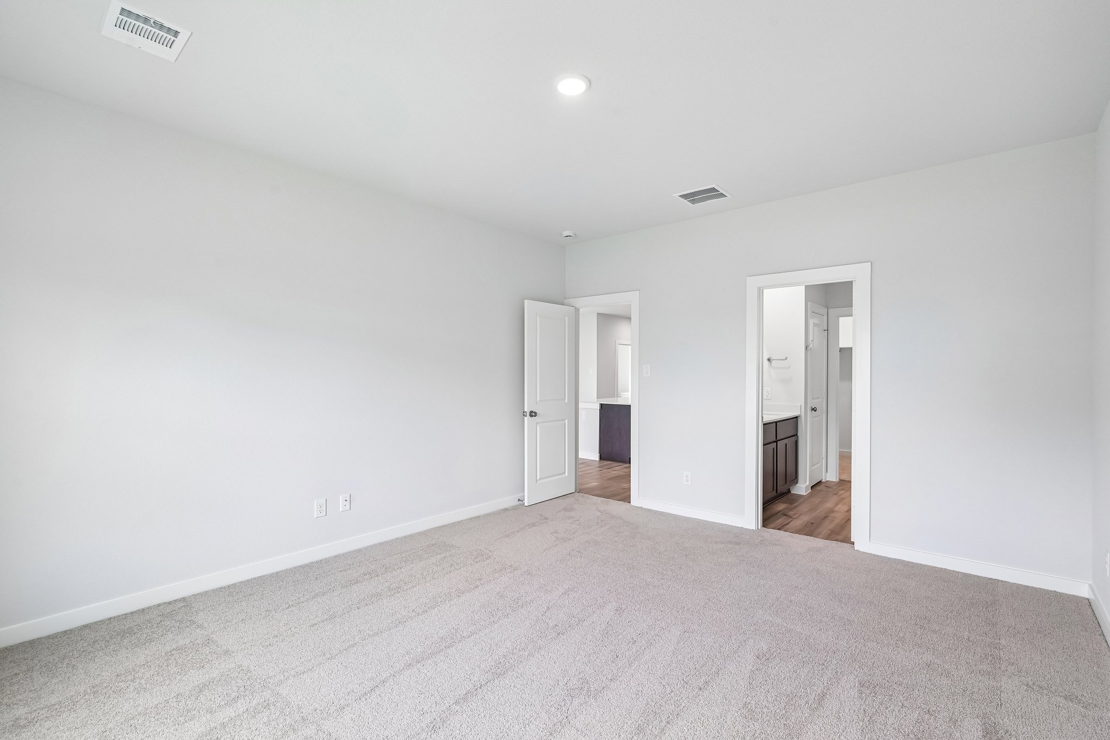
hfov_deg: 96.7
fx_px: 493
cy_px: 370
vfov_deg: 73.7
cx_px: 555
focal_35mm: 16
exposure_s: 1/30
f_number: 8
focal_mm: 16
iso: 400
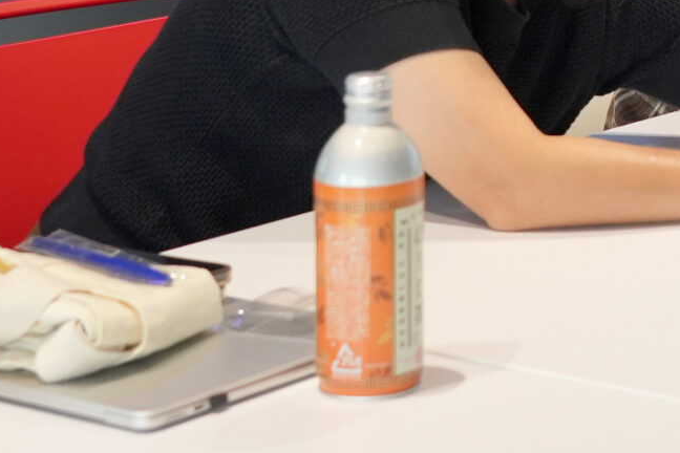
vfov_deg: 9.6
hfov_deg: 14.0
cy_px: -292
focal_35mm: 137
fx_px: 2588
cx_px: 1026
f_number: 5
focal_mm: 37
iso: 1600
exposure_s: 1/320
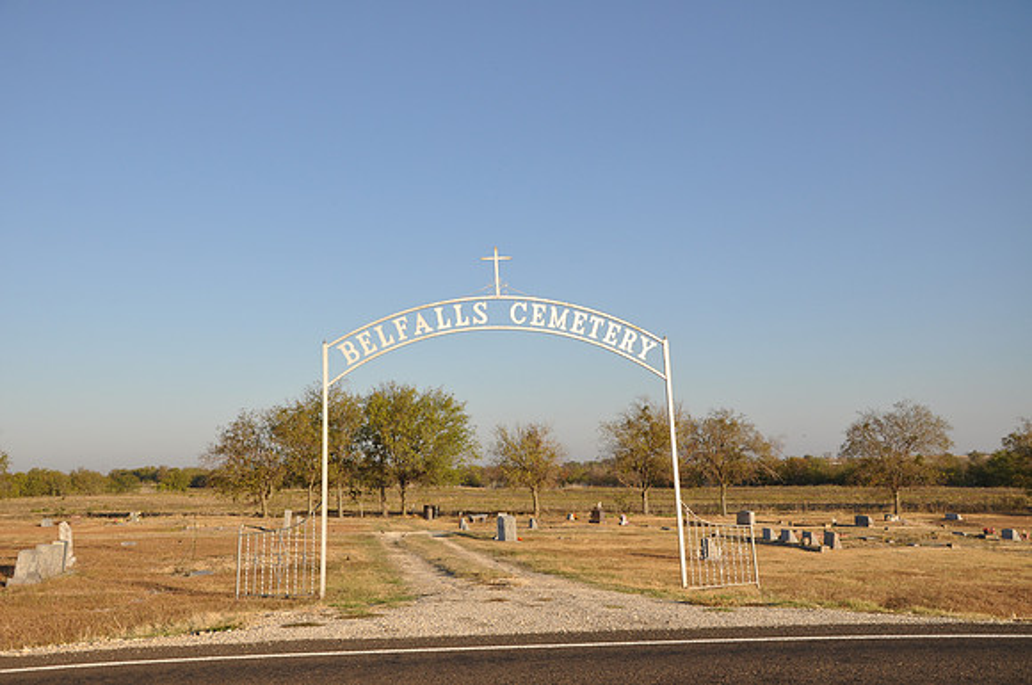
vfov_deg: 35.4
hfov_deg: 51.3
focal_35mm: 38
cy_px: 342
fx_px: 1073
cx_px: 516
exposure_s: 1/250
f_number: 8
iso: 200
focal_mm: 25
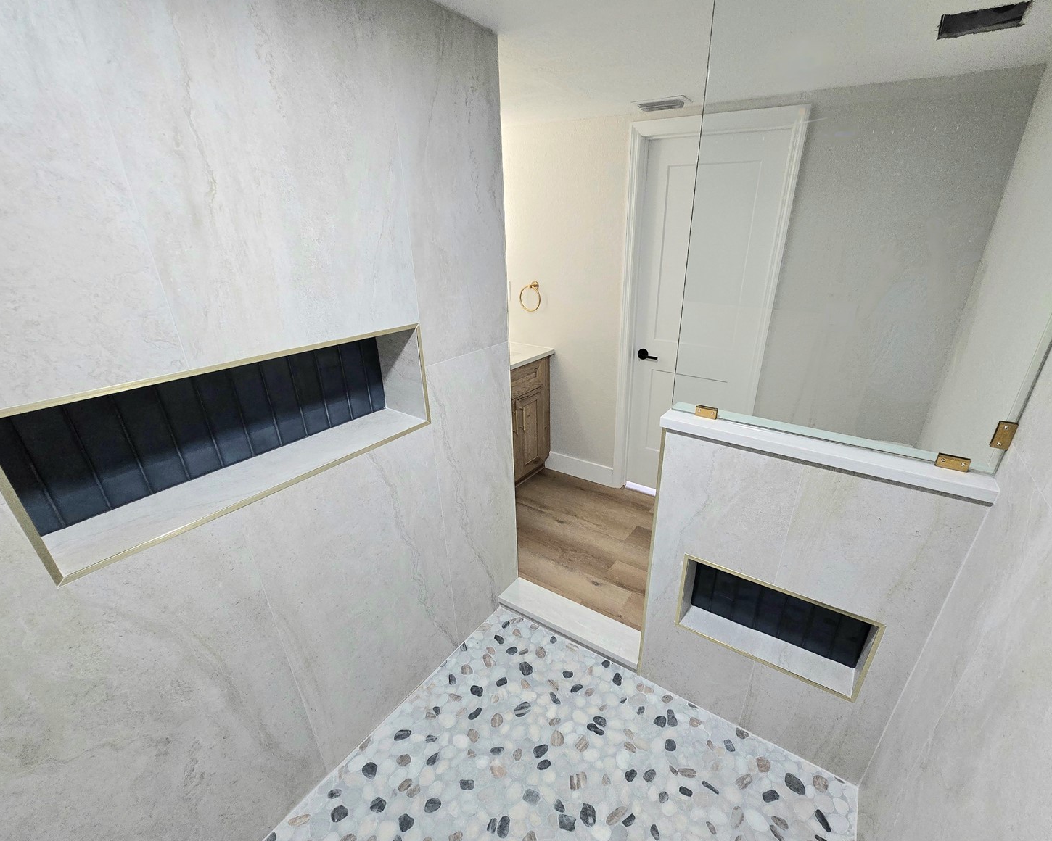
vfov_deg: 88.0
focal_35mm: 14
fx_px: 436
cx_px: 567
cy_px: 430
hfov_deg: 100.5
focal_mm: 2.2
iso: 320
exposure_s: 1/60.2
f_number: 2.2
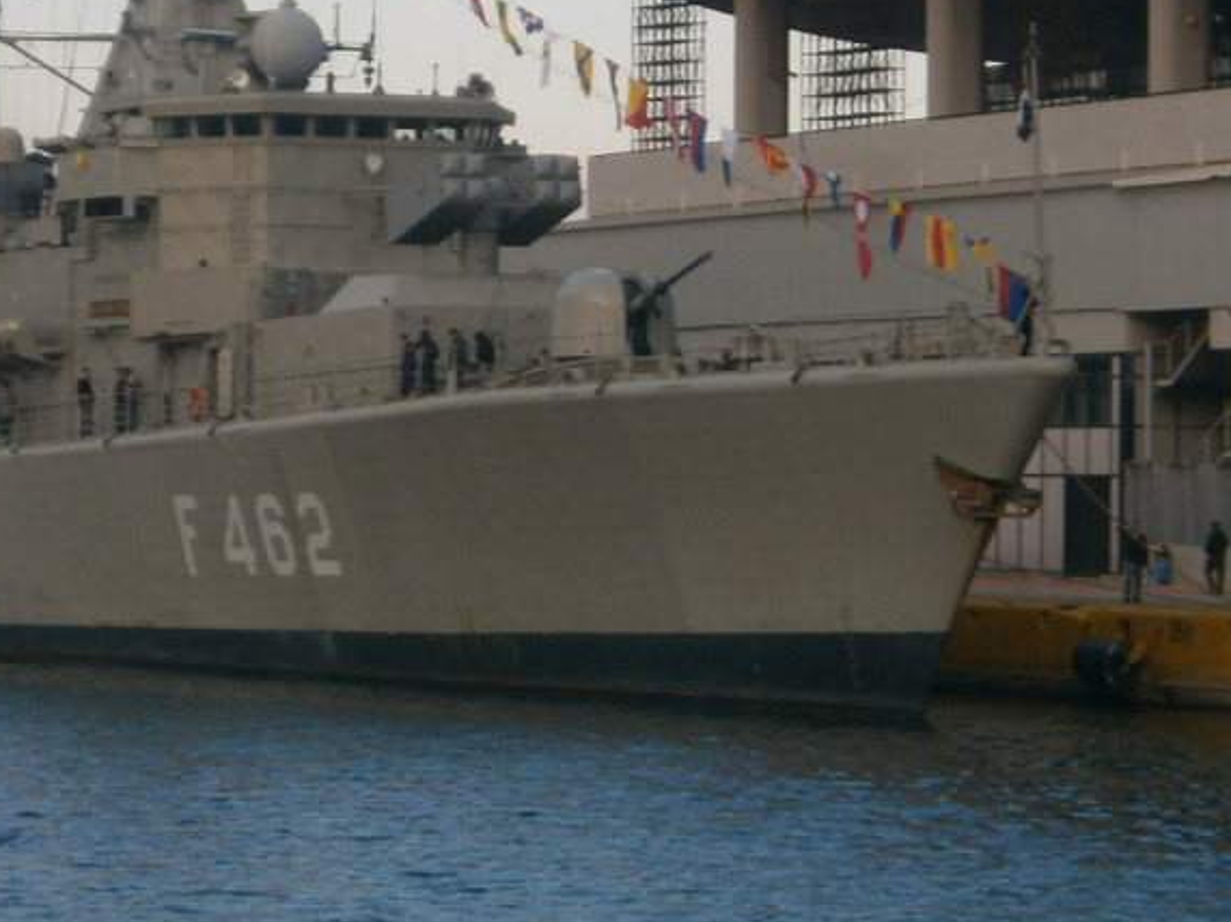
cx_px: 227
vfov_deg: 8.7
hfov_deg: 11.6
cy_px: 388
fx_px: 6044
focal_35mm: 170
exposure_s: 1/125
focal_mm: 16.2
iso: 100
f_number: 5.9
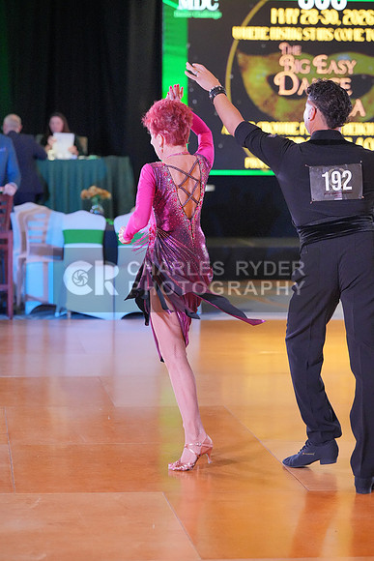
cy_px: 280
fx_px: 1635
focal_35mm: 105
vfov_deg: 19.5
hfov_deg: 13.0
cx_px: 187
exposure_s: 1/500
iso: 8000
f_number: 3.5
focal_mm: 105
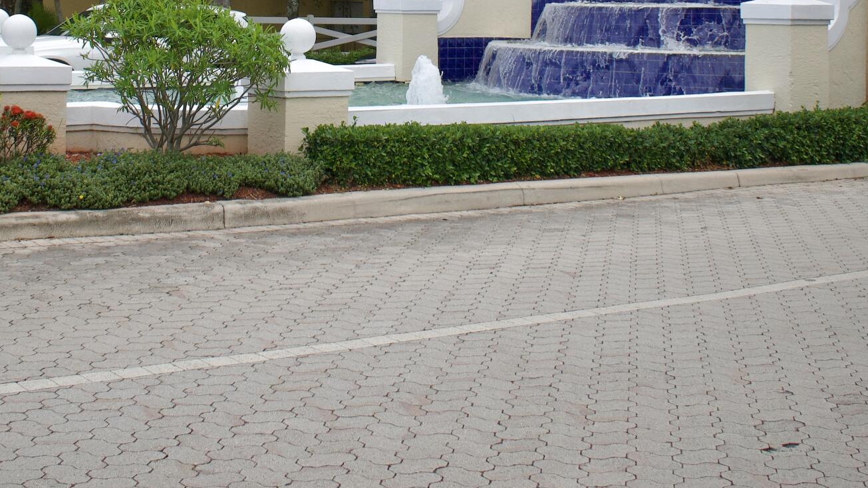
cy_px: -89
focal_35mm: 65
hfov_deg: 32.3
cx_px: 359
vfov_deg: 17.7
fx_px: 1496
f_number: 3.5
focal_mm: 18
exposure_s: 1/2500
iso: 200
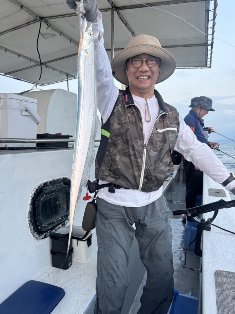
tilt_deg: +0.7
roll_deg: +2.6
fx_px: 217
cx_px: 118
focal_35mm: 24
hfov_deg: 56.8
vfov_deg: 71.6
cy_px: 157
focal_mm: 6.76
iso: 160
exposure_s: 1/121
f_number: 1.78
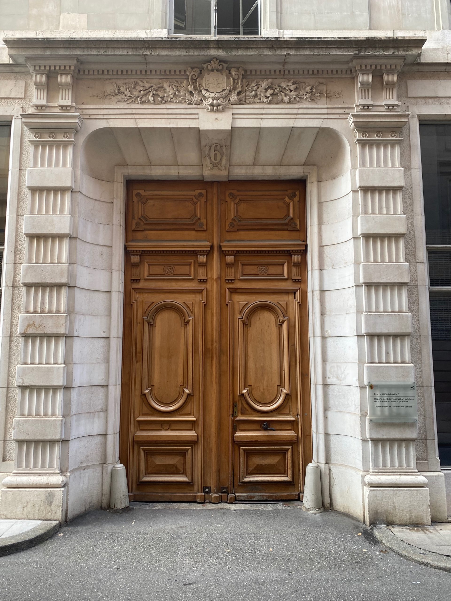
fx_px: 452
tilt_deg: +7.1
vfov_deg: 67.3
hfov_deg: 53.1
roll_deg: -0.9
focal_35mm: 26
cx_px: 226
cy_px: 300
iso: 50
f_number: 1.8
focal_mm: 4.25
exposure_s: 1/122
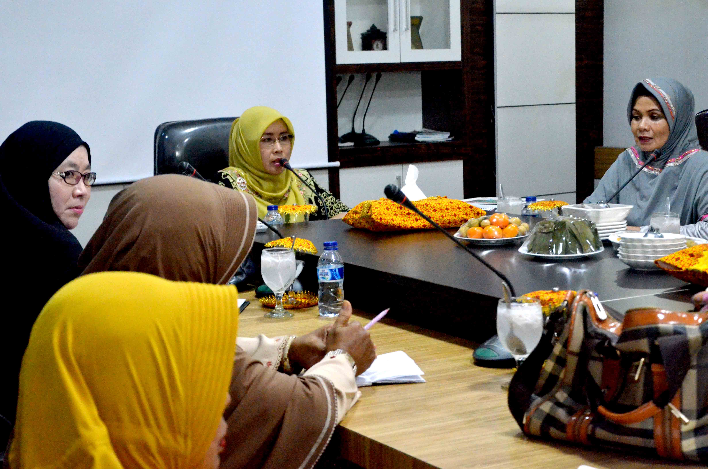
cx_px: 354
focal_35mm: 63
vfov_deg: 21.5
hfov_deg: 32.0
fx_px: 1236
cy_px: 234
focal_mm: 42
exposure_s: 1/50
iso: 4000
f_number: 6.3
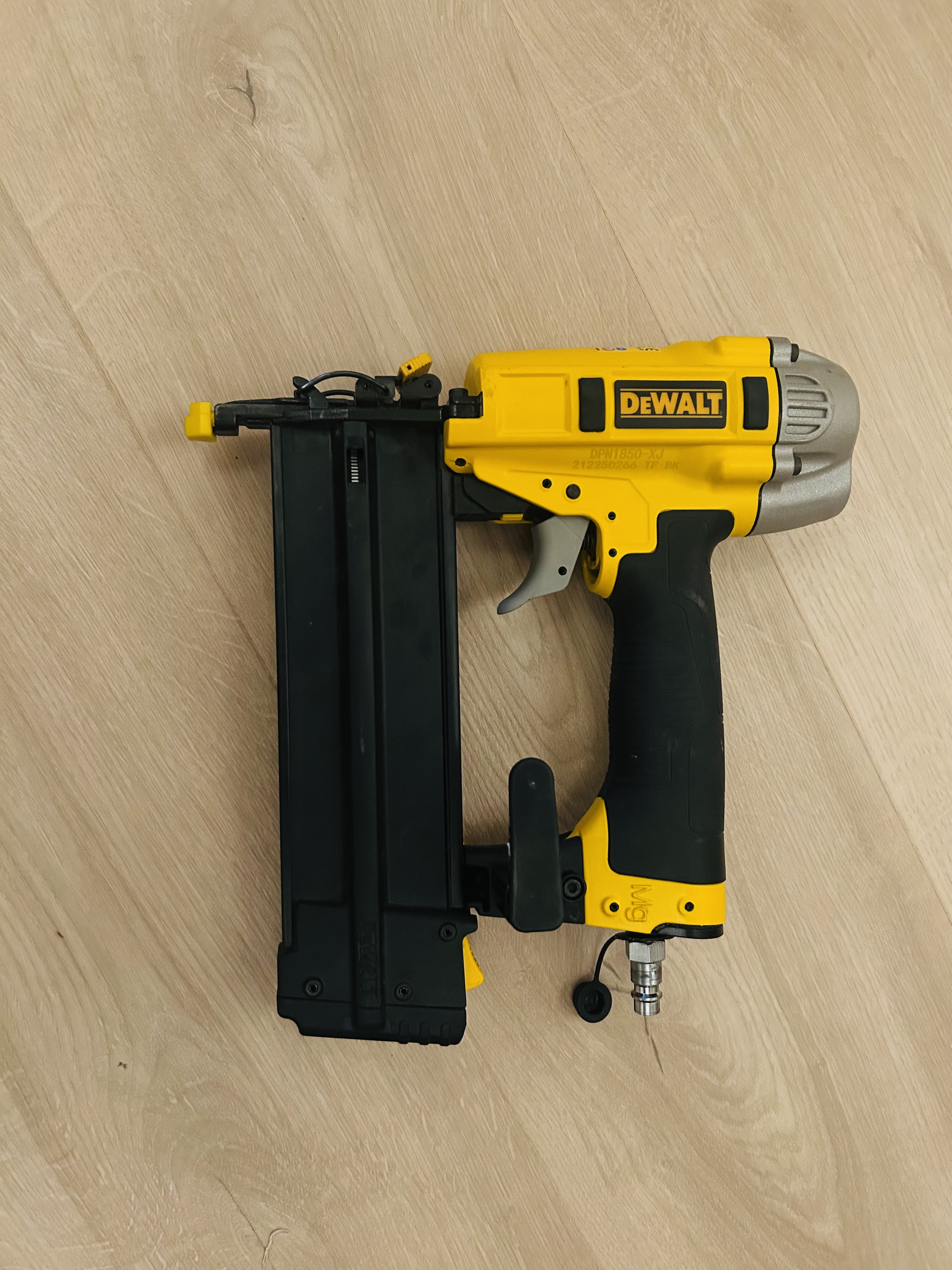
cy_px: 635
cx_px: 476
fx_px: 953
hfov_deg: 53.1
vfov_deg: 67.3
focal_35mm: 26
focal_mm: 5.7
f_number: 1.5
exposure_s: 1/50
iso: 500
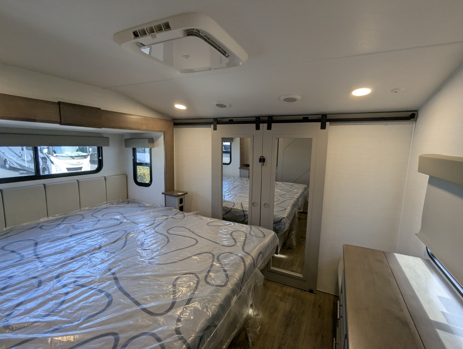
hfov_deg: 94.4
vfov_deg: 78.2
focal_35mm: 16
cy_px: 174
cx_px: 232
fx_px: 214
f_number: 2.2
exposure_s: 1/134
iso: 111
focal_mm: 2.35
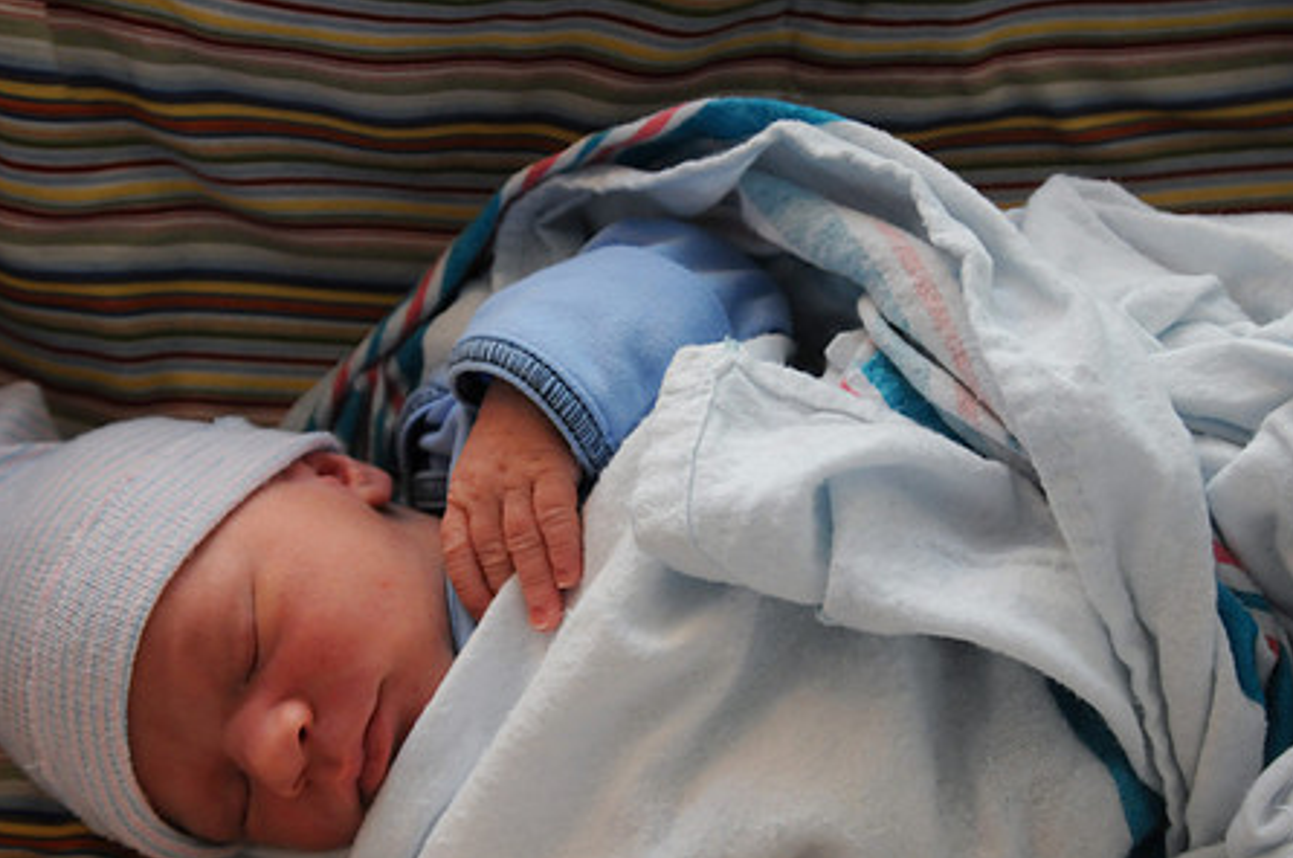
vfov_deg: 34.1
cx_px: 644
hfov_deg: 49.6
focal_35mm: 39
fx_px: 1399
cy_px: 457
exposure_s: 1/40
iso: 800
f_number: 4
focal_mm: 20
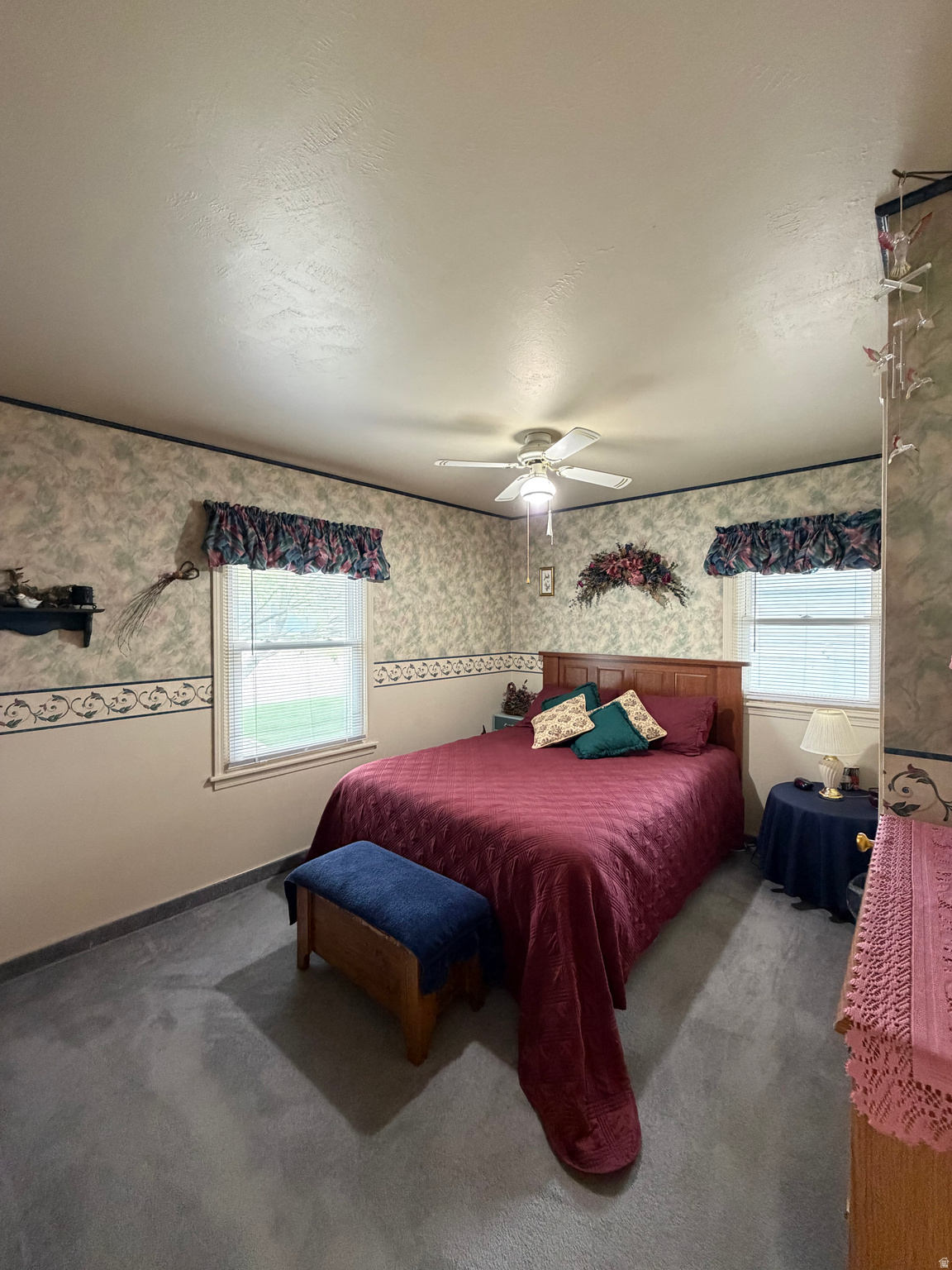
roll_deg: +0.8
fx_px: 513
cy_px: 635
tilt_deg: -1.0
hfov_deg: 85.7
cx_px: 476
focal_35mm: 14
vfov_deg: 102.1
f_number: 2.2
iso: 640
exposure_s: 1/60
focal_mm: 2.22
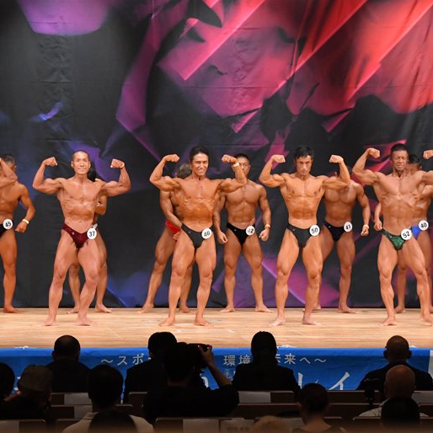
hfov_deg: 10.1
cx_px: 210
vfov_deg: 10.1
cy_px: 216
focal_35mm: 173
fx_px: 2448
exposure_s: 1/400
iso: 6400
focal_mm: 90
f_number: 5.6
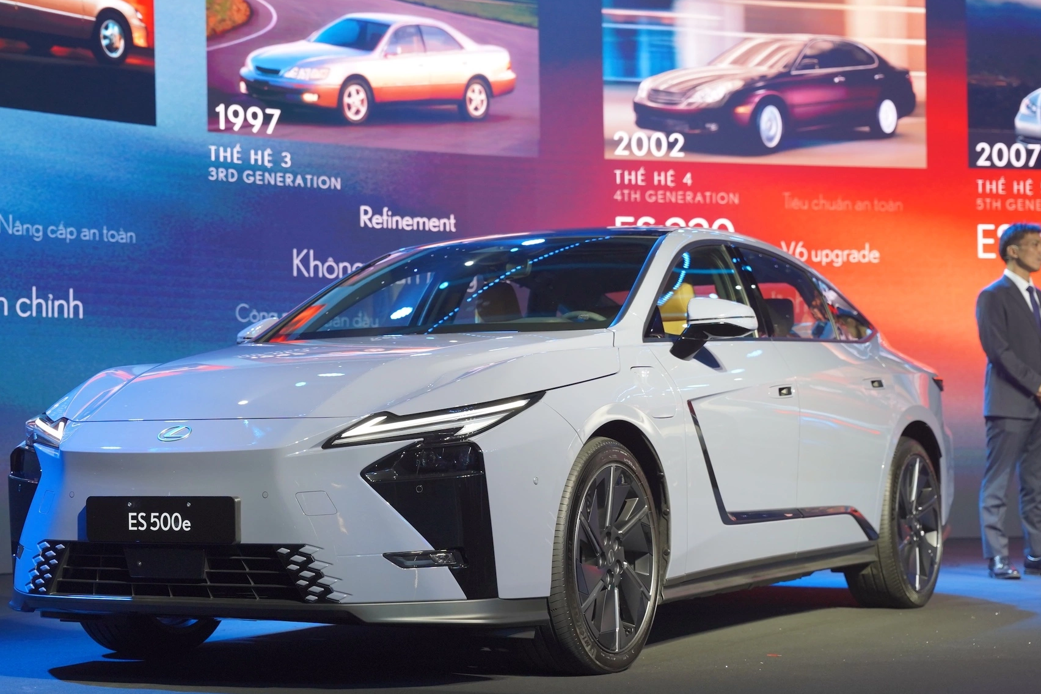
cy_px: 329
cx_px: 445
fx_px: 2032
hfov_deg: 28.7
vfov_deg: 19.4
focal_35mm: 70
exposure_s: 1/200
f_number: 2.8
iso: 1000
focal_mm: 49.9
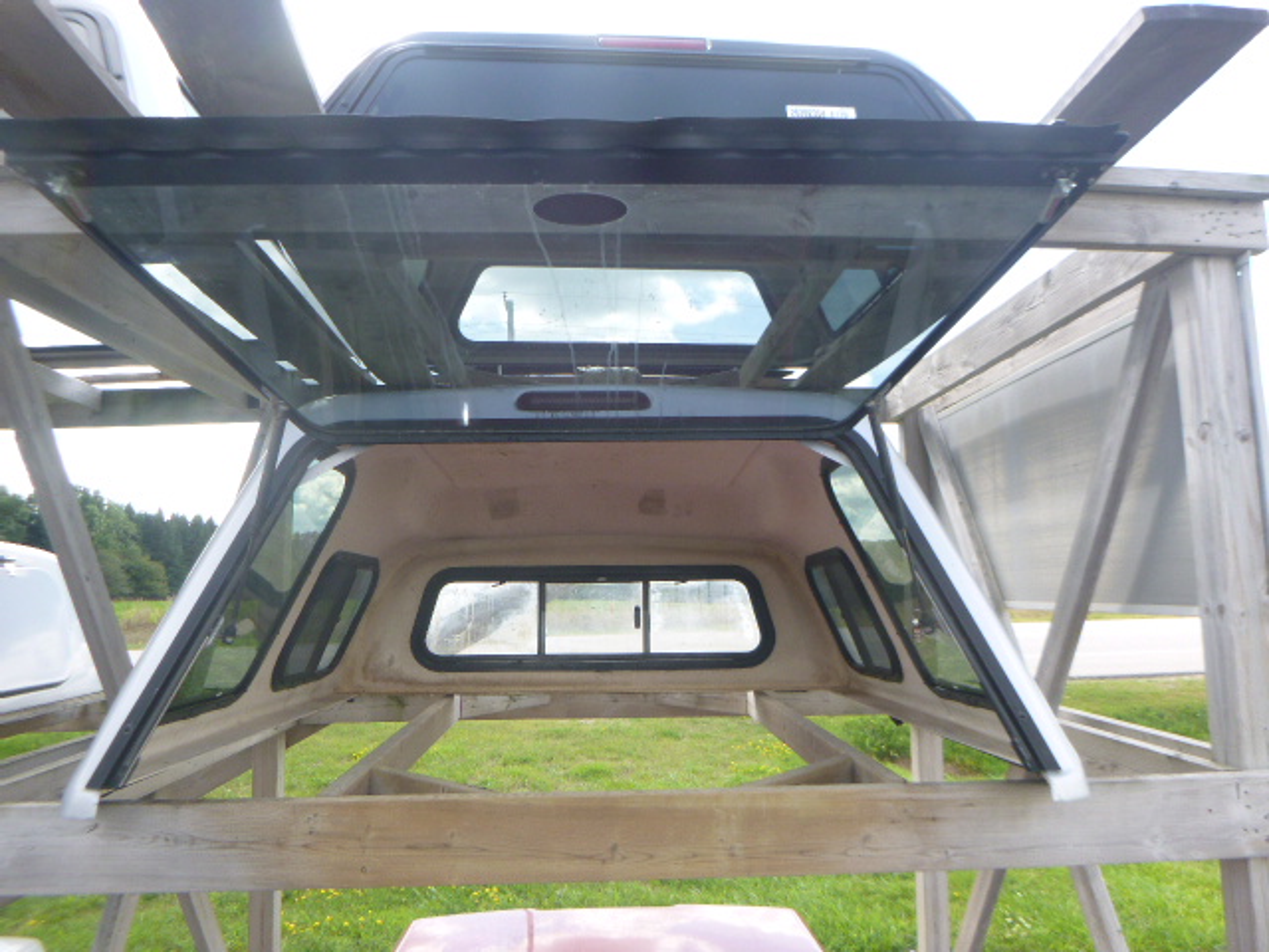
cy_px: 476
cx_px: 634
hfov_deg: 69.4
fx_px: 916
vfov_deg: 54.9
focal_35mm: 25
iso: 100
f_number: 3.9
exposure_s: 1/100
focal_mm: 4.5
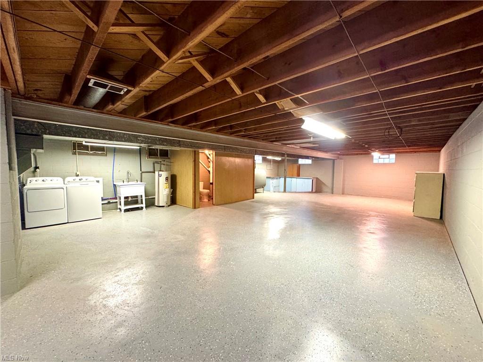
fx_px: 195
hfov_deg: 102.1
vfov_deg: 85.7
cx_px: 242
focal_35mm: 14
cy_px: 181
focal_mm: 2.22
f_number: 2.2
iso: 500
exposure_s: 1/60
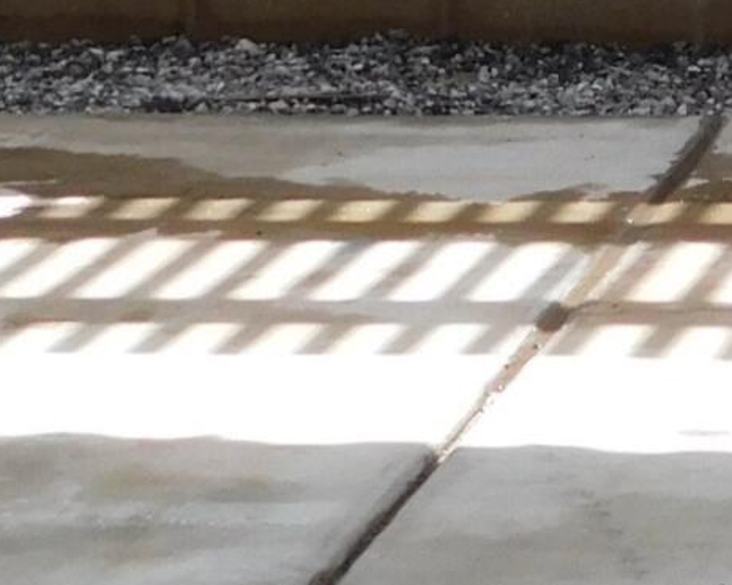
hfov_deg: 6.8
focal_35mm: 284
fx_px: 6151
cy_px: -468
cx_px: 830
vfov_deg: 5.4
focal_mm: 8
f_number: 3.7
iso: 125
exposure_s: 1/400
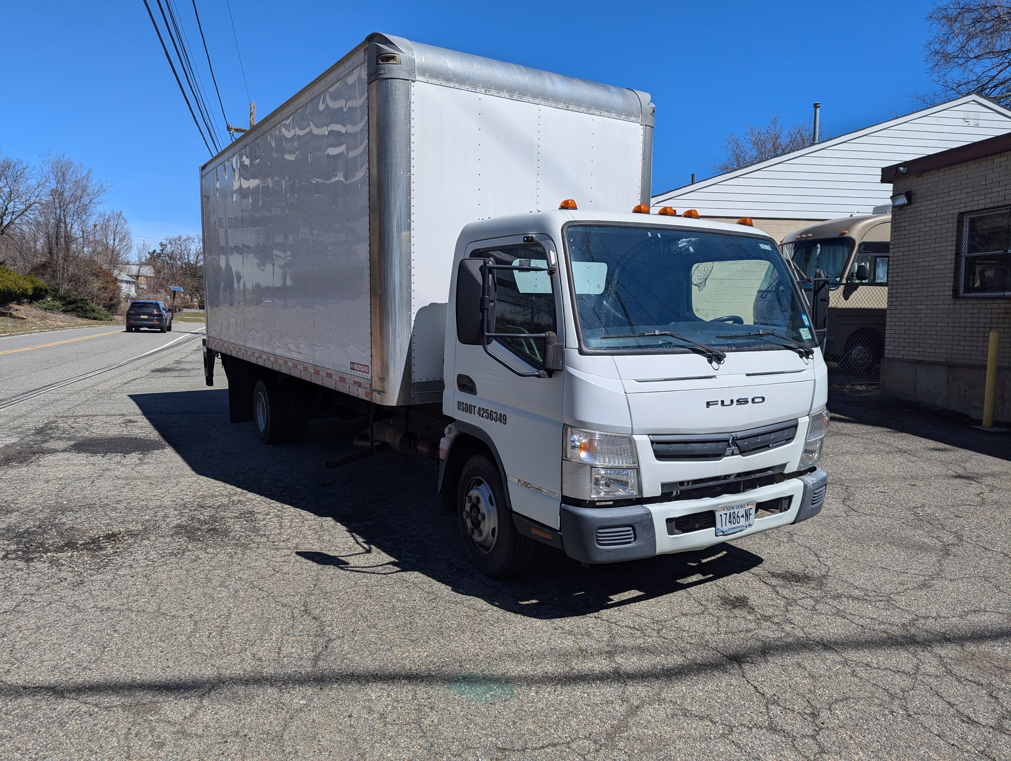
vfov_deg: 56.9
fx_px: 702
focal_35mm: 24
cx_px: 506
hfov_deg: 71.5
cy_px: 380
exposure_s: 1/3425
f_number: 1.85
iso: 43
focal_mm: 6.81
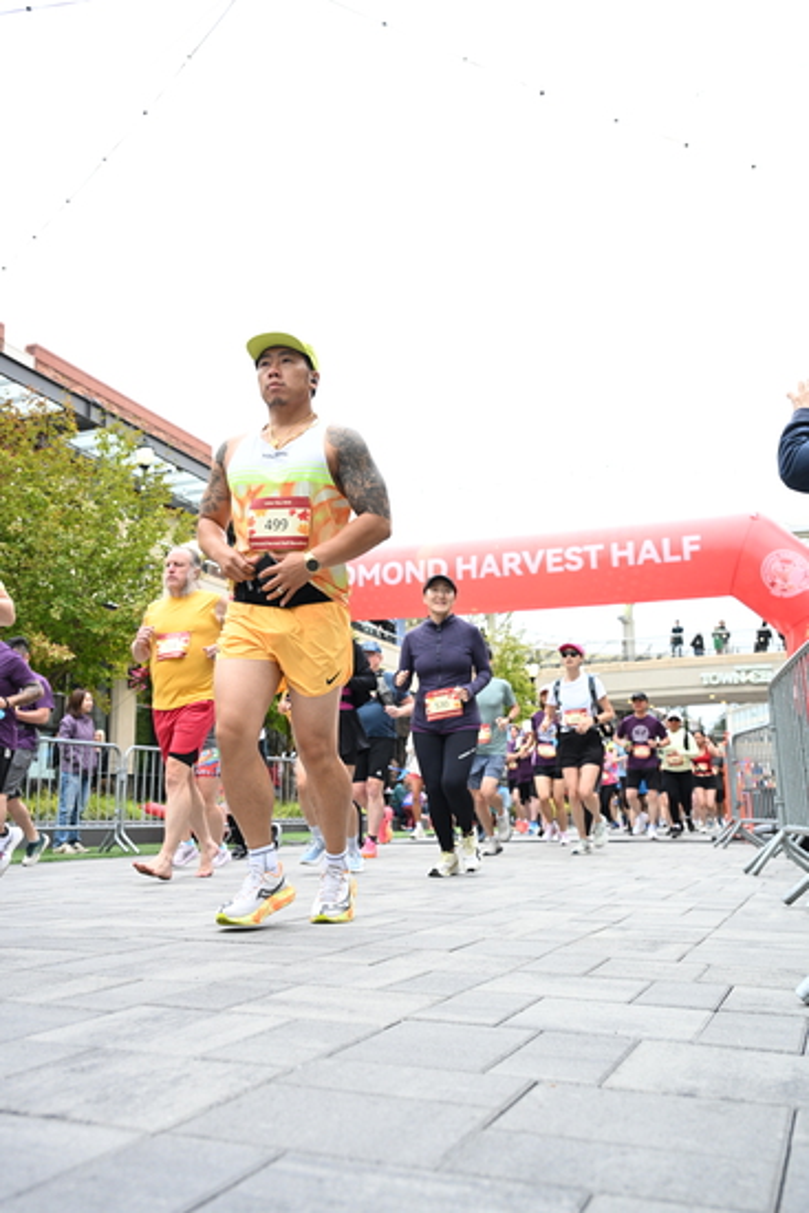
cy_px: 606
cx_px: 404
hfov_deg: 42.3
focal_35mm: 31
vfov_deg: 60.3
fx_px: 1044
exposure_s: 1/640
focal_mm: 31
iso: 2000
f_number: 4
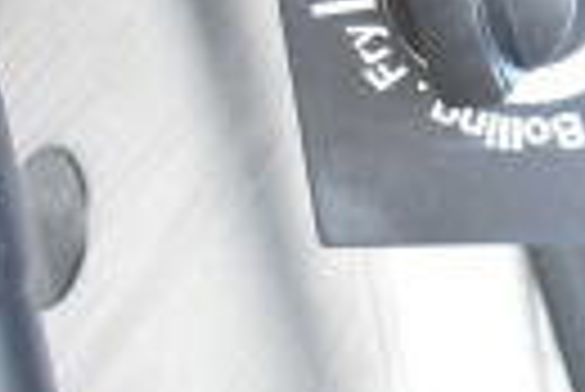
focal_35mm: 155
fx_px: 2522
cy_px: -137
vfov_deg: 8.7
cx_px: 1350
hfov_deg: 11.3
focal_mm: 22
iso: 1600
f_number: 4
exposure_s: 1/60
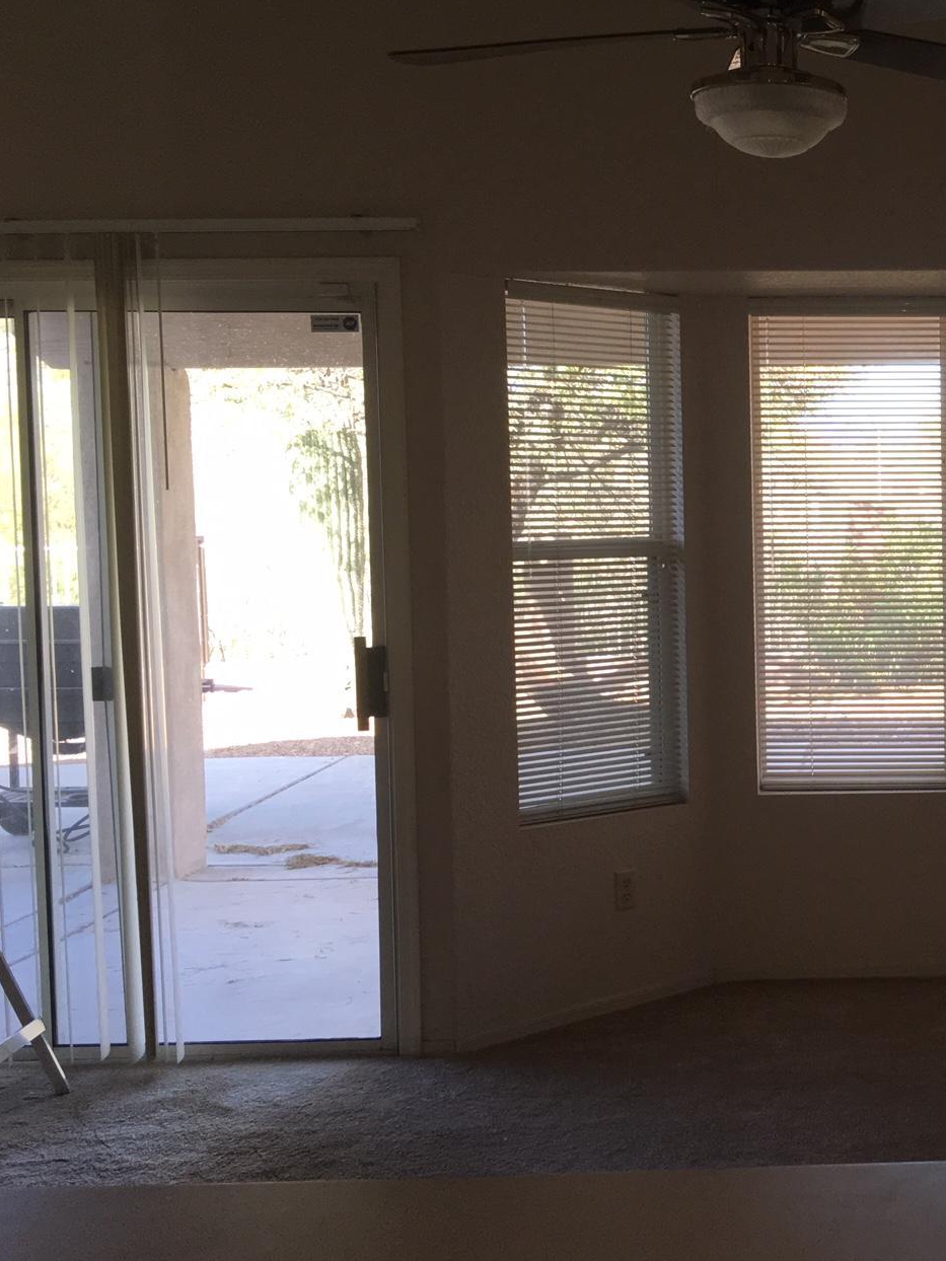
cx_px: 970
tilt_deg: -5.9
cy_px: 601
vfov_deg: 40.4
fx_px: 1713
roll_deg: +1.0
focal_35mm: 47
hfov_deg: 28.7
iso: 32
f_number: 2.2
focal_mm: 4.15
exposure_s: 1/120
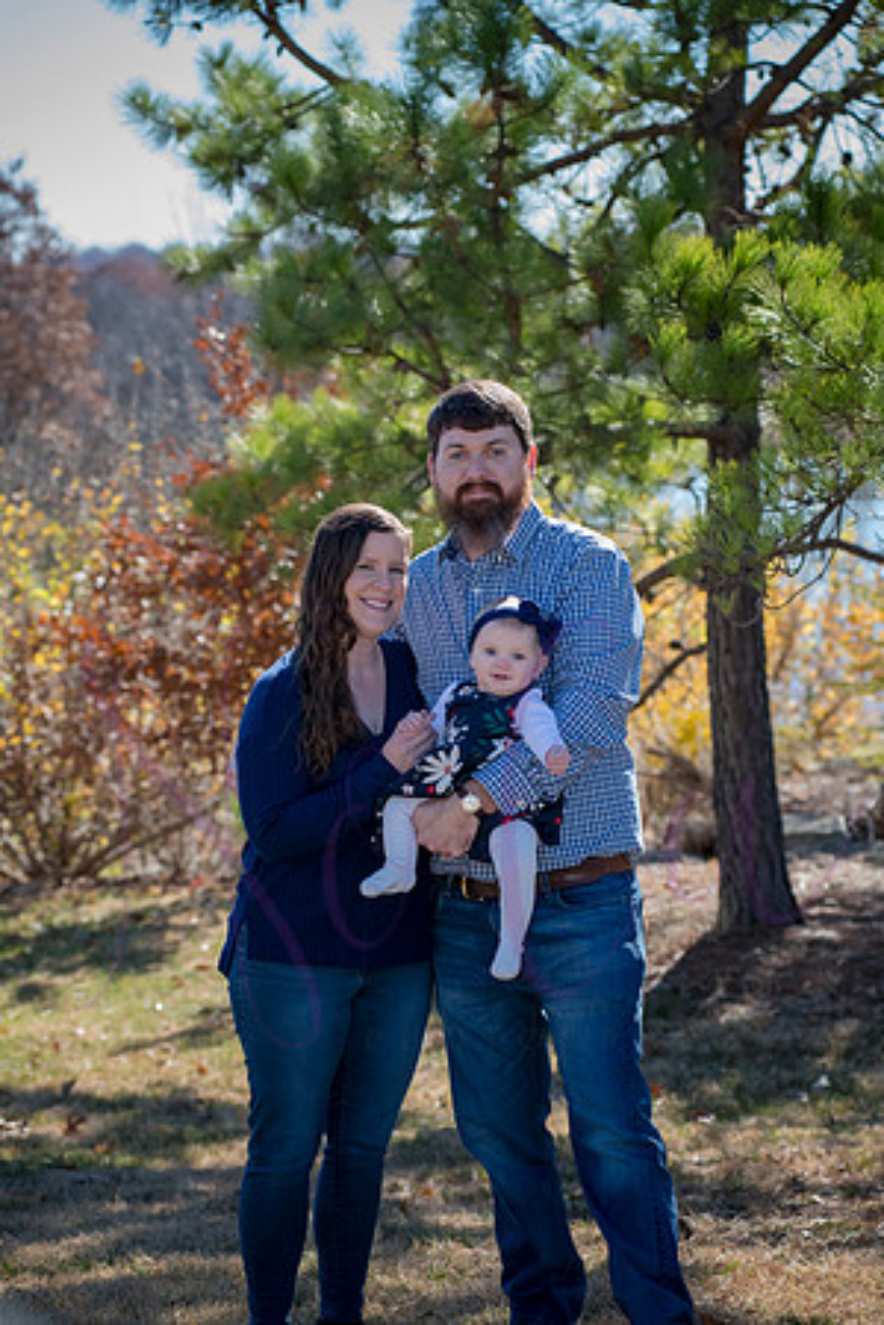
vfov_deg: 23.6
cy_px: 662
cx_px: 442
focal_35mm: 86
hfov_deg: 15.9
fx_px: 3167
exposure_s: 1/640
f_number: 5
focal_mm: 86
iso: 400
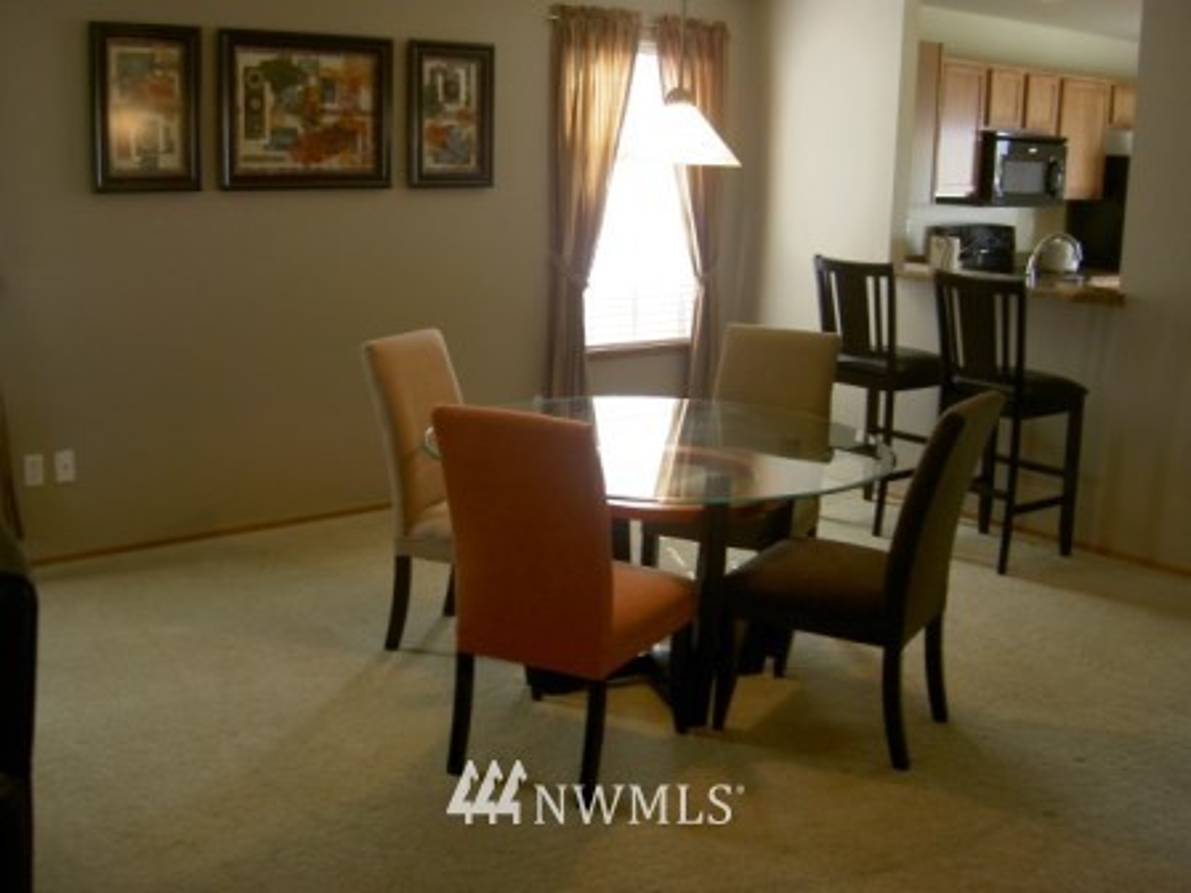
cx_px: 596
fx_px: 1342
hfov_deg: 47.9
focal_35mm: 39
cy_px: 446
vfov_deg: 36.8
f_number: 2.8
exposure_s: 1/25
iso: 100
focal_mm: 8
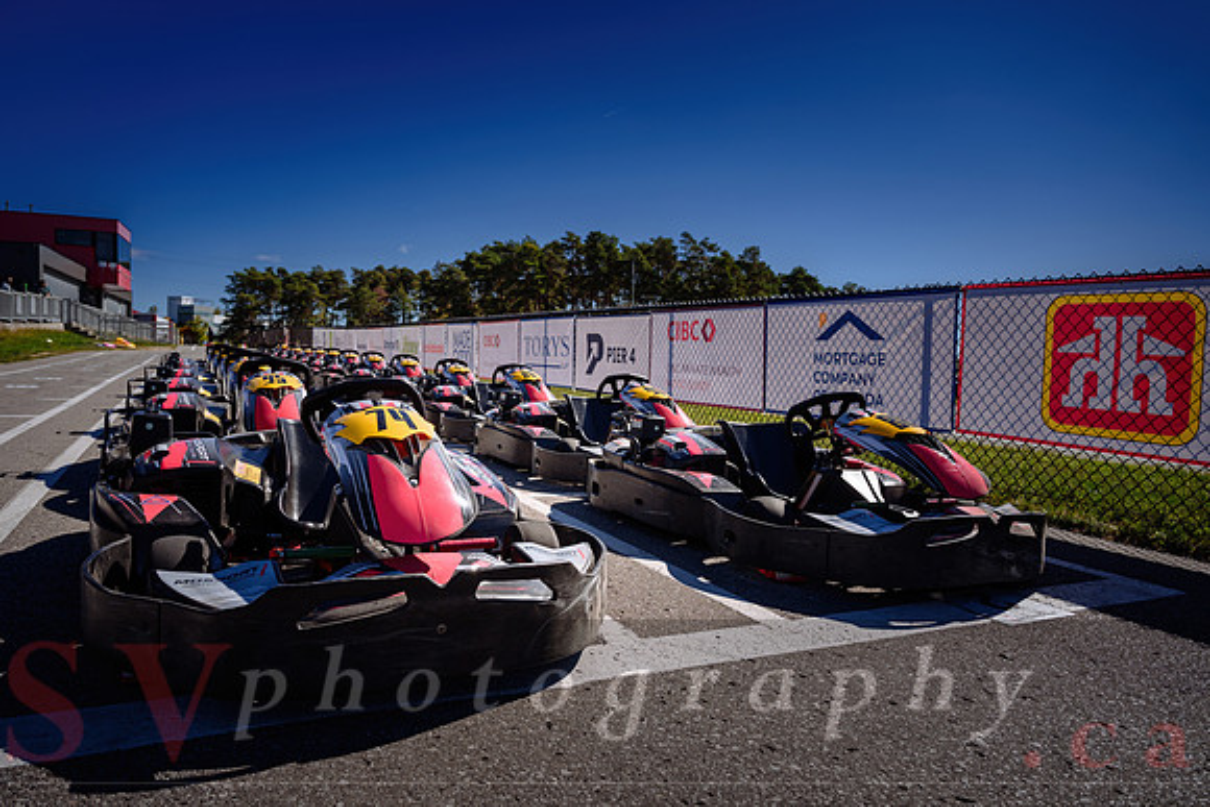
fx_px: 818
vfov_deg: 52.5
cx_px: 605
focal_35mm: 24
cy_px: 404
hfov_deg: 73.0
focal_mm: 24
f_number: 4.5
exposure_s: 1/800
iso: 64
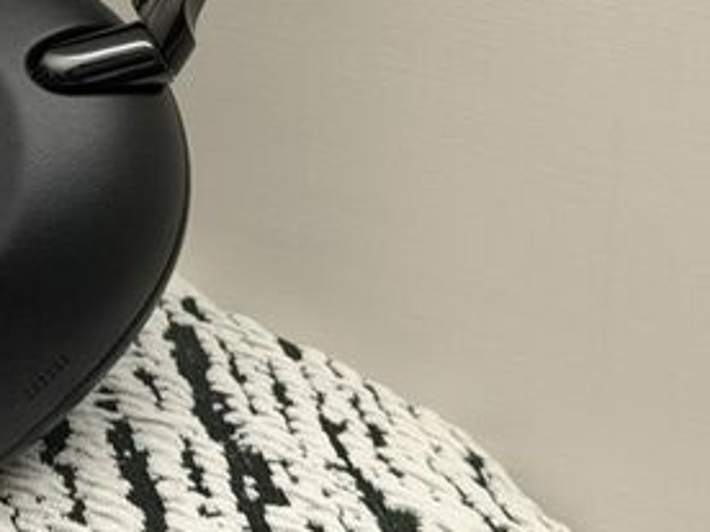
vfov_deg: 13.0
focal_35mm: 112
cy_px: -35
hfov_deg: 17.0
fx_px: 2297
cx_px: -67
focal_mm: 6.76
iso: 640
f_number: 1.78
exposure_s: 1/30
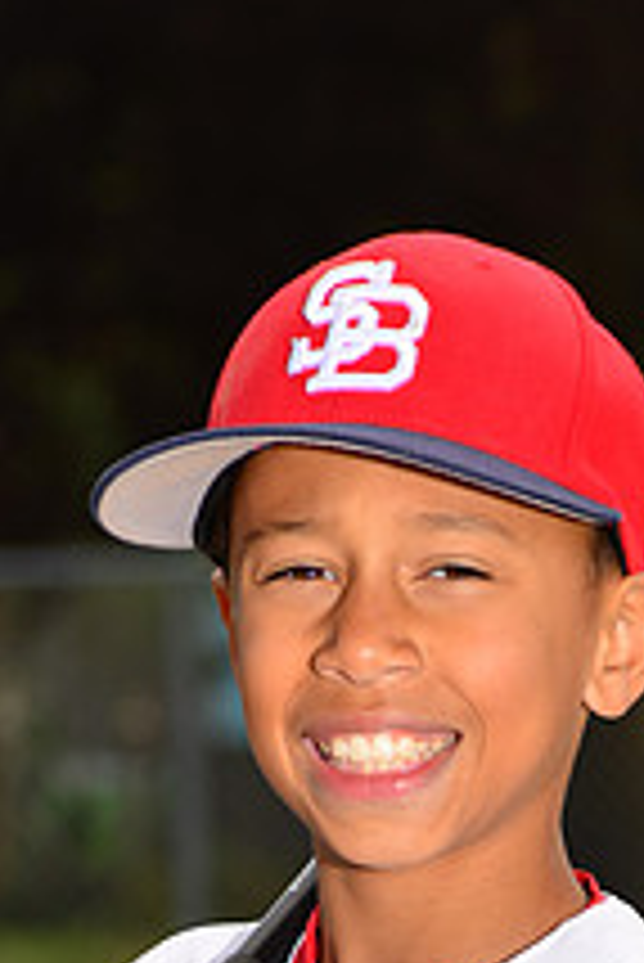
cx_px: 363
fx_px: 13421
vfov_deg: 4.1
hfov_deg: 2.7
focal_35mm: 501
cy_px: 1143
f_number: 11
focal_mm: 185
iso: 125
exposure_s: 1/200
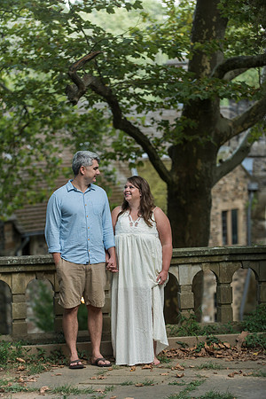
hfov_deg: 13.0
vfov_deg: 19.5
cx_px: 133
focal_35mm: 105
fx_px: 1164
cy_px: 200
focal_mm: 105
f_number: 2.8
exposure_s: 1/800
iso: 800
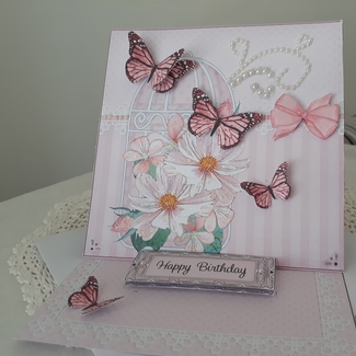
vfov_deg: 49.7
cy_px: 183
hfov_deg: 49.5
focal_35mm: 33
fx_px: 384
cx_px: 211
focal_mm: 3.6
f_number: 1.9
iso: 100
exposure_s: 1/50
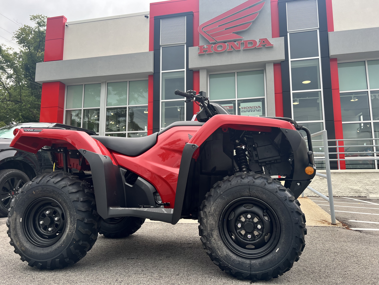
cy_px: 142
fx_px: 285
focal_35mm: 26
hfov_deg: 67.3
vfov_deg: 53.1
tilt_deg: +7.1
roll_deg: +0.1
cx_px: 190
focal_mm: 5.7
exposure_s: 1/427
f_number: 1.5
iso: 50
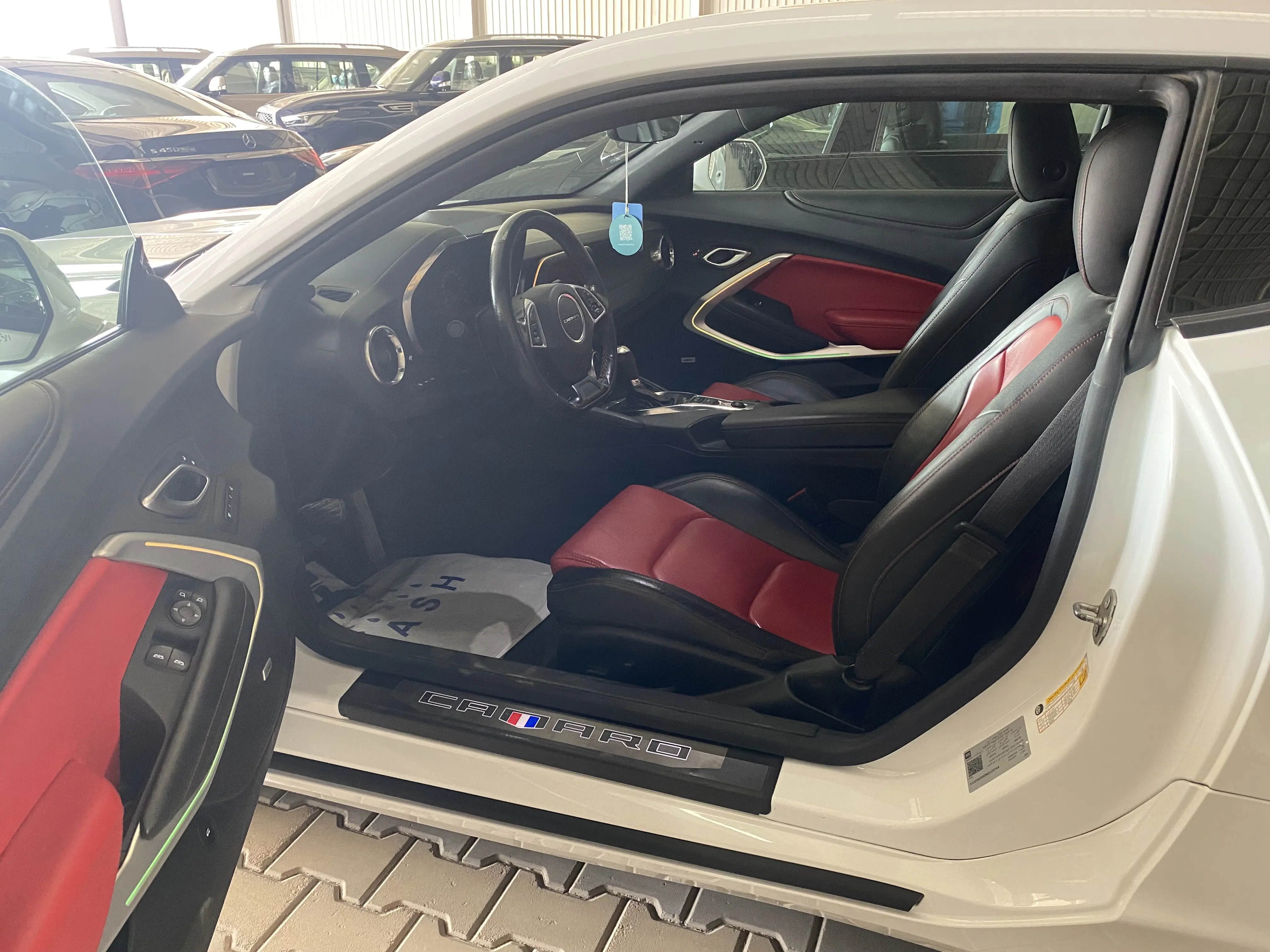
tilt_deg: -22.5
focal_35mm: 26
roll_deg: -0.3
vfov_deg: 53.1
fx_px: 954
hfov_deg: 67.3
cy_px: 476
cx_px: 635
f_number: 1.8
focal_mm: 4.25
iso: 320
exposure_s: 1/60
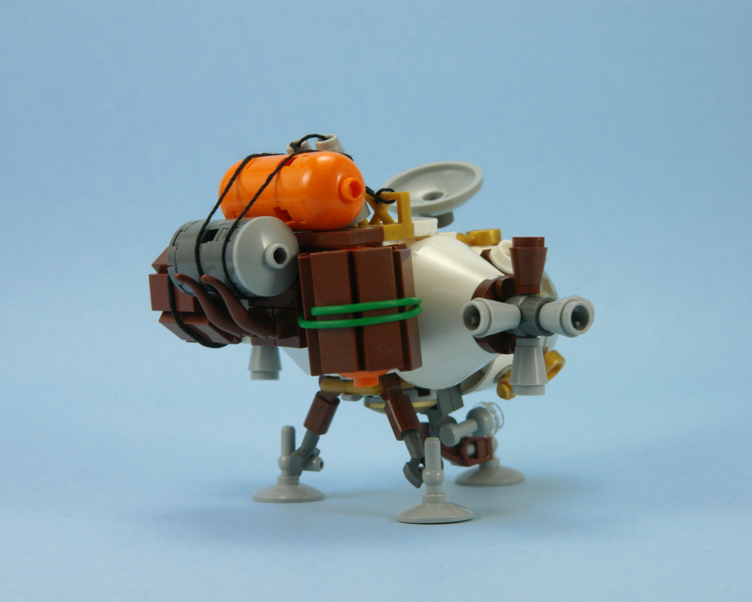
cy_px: 301
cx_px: 389
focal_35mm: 119
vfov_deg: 13.0
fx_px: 2649
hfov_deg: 16.2
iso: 400
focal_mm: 70
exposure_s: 1/15
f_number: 11
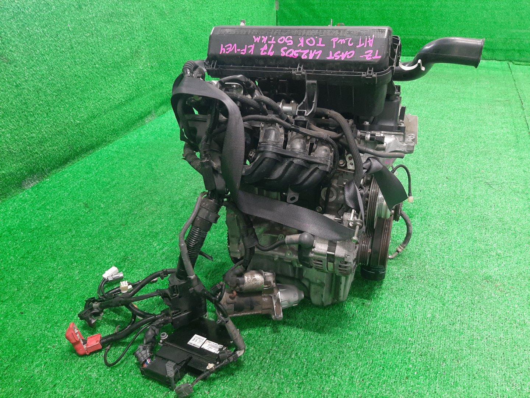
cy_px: 199
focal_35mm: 26
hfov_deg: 67.3
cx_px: 265
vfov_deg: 53.1
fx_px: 398
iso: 182
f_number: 1.7
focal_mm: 3.93
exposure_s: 1/50
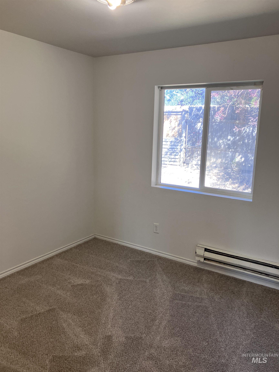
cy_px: 186
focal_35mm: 28
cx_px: 140
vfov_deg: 63.4
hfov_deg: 49.7
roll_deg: -1.2
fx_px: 301
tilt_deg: -8.7
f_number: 1.8
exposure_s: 1/60
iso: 40
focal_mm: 3.99
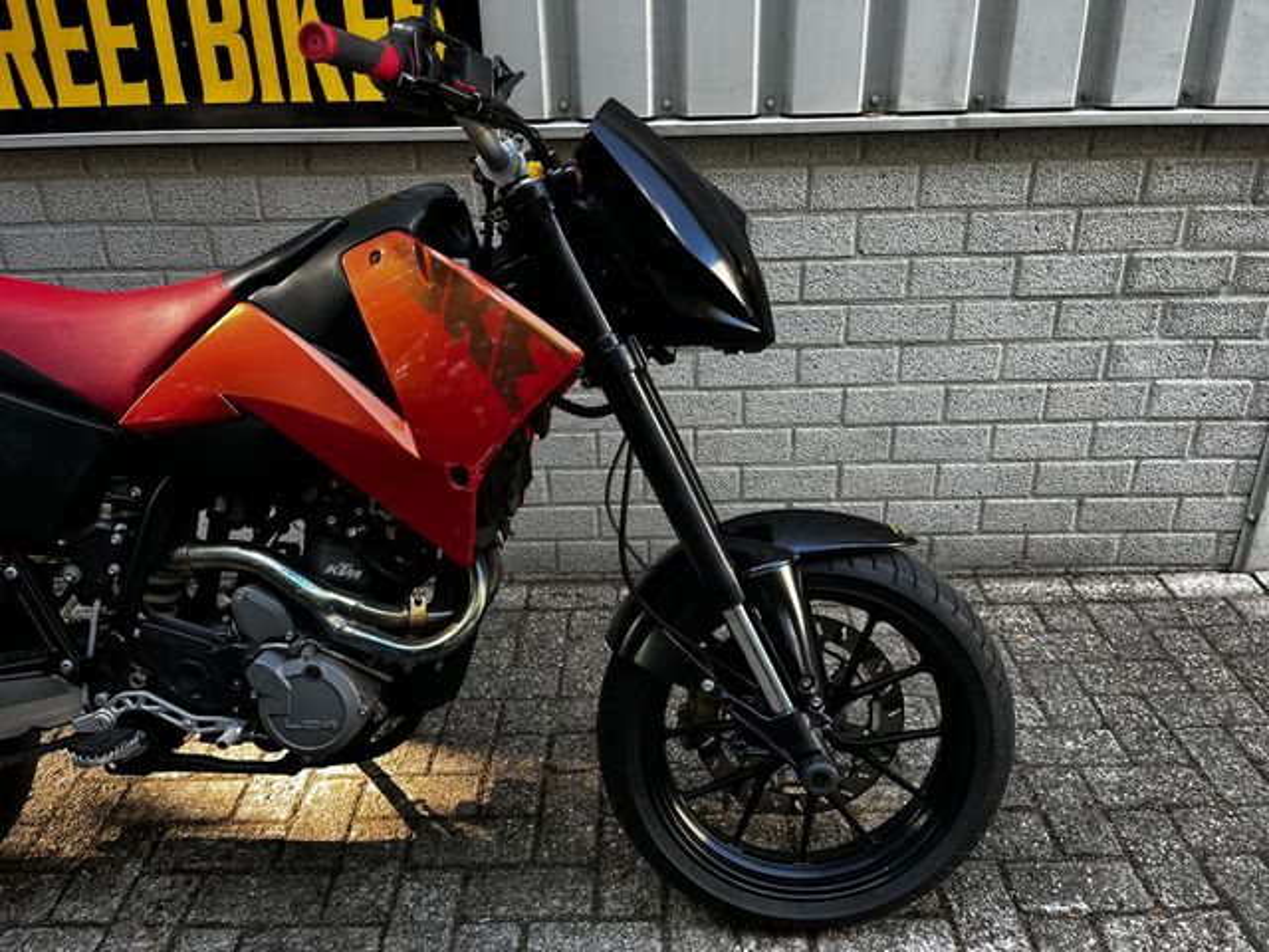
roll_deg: +1.6
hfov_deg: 67.3
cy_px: 476
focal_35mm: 26
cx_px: 634
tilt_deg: -25.6
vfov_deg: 53.1
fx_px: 953
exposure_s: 1/122
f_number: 1.6
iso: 64
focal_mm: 5.1
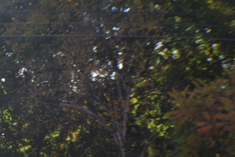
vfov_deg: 9.4
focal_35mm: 144
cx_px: -130
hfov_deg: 13.3
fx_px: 940
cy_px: 185
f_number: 9
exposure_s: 1/200
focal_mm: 30
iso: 100
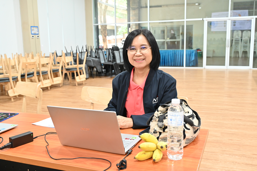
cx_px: 128
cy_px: 86
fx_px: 264
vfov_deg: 35.9
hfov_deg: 51.9
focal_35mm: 37
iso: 3200
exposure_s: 1/125
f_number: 5.6
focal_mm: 37
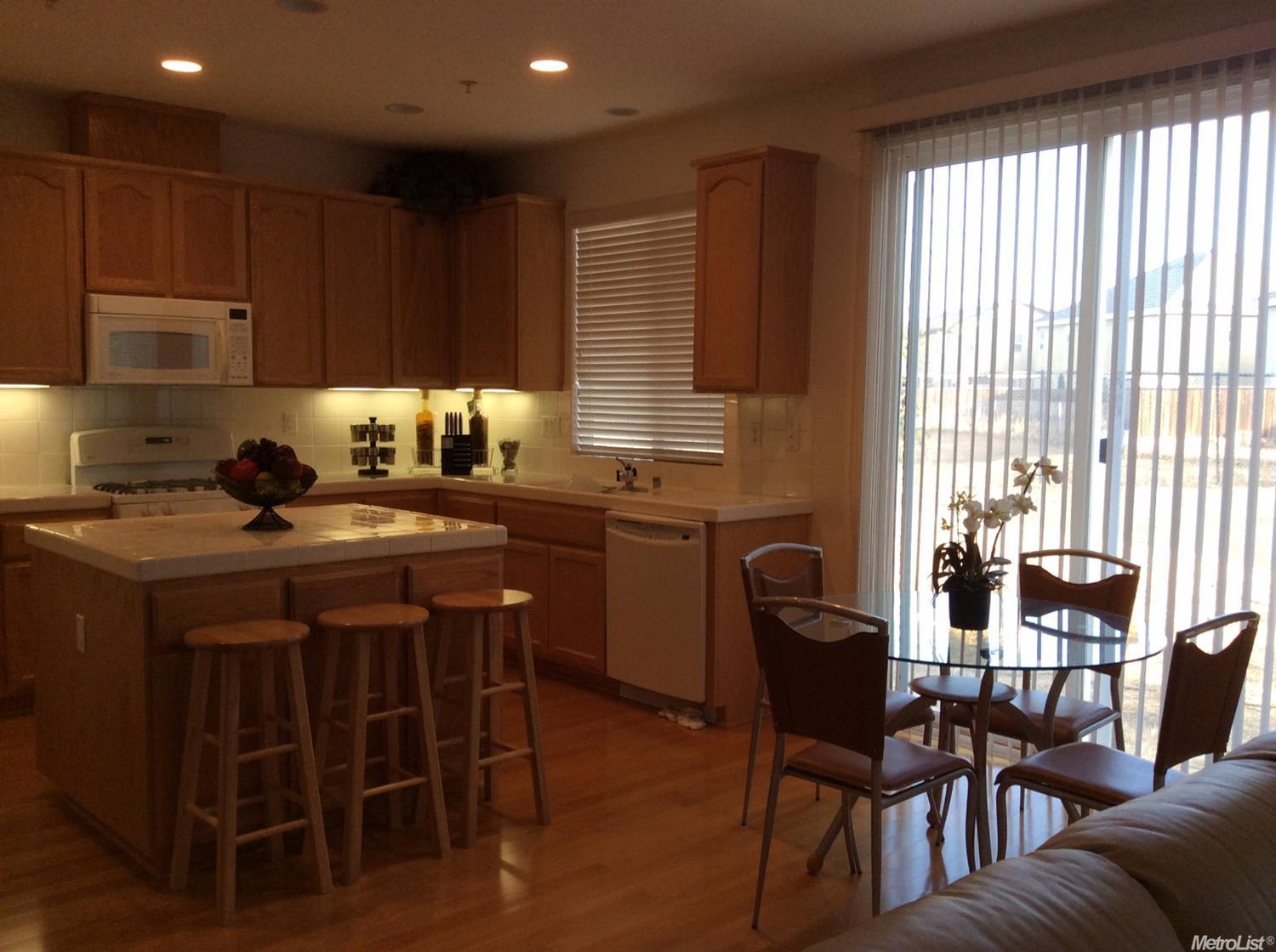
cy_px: 476
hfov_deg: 55.4
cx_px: 638
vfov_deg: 42.8
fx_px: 1214
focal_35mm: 33
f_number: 2.4
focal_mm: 3.3
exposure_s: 1/60
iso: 50
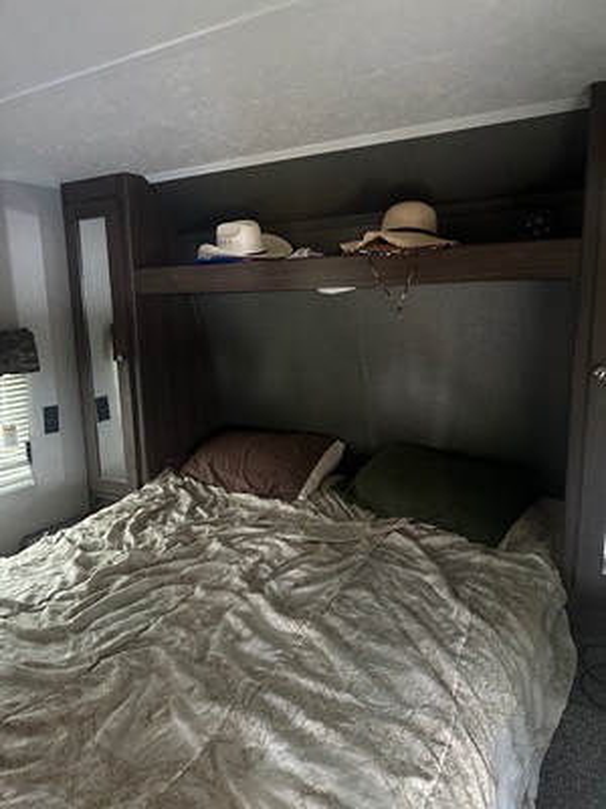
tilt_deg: -8.2
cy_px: 404
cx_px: 303
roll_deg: -0.7
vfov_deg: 71.6
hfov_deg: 56.8
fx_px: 560
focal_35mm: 24
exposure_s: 1/30
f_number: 1.78
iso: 1000
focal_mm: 6.86
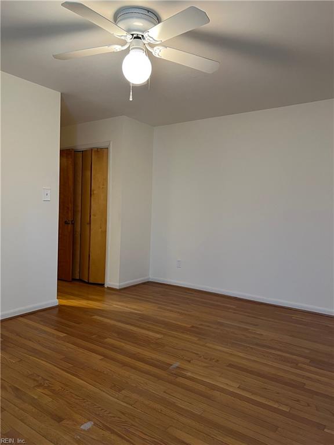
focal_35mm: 26
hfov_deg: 53.1
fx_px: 334
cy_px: 222
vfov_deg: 67.3
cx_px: 167
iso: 160
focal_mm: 5.7
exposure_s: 1/60
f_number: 1.5
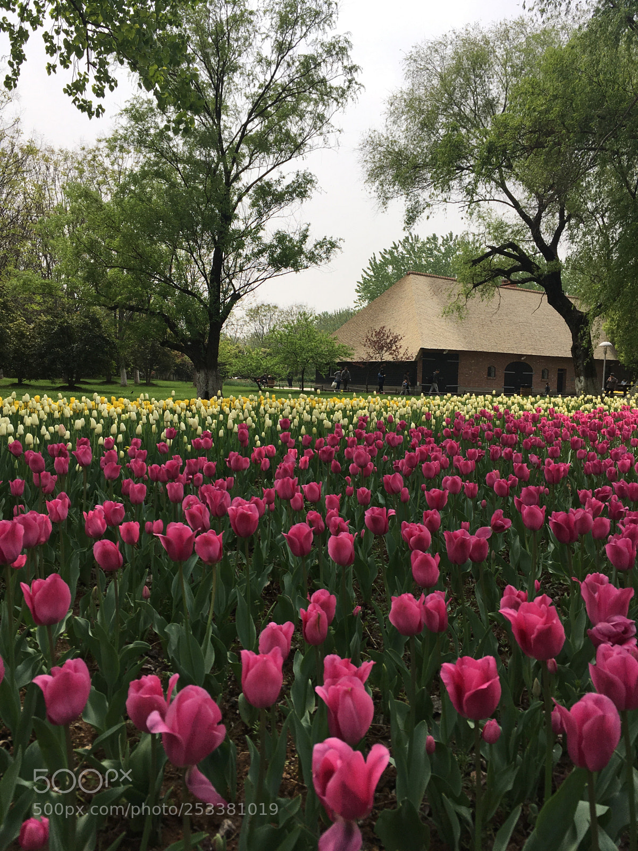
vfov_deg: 61.7
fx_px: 713
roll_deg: -0.6
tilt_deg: -4.6
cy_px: 426
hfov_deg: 48.2
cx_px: 319
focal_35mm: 29
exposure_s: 1/1709
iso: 25
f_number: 2.2
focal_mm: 4.15
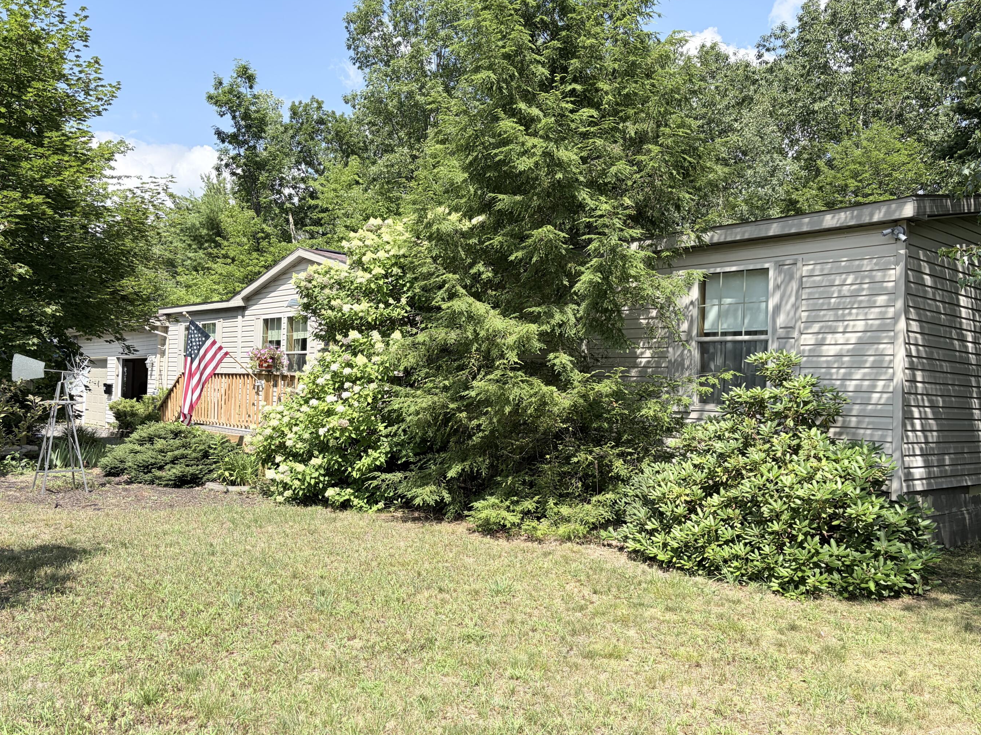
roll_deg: -1.7
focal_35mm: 29
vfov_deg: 48.2
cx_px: 462
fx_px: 822
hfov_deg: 61.6
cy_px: 370
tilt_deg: +1.8
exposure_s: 1/1848
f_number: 1.6
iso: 50
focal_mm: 5.96
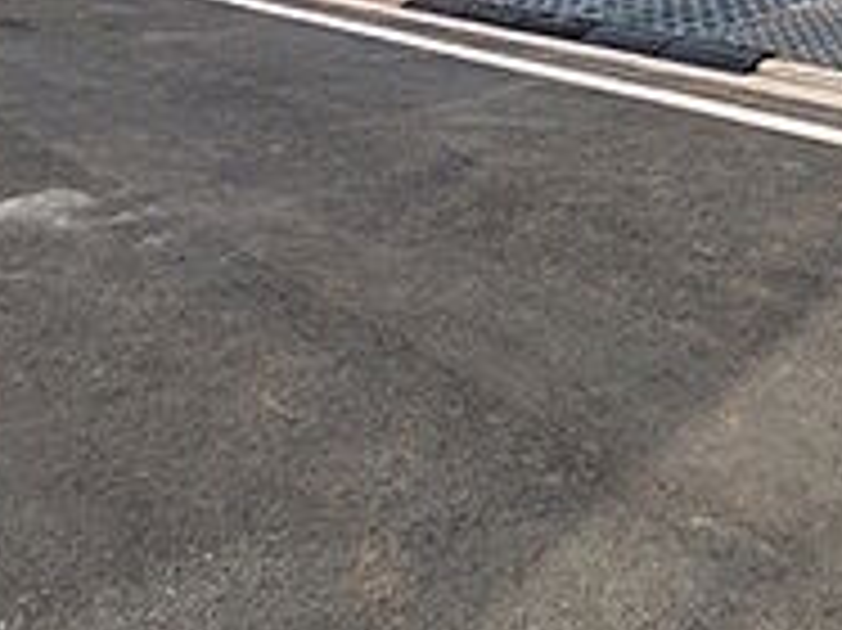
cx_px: 707
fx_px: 1094
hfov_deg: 39.9
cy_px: -364
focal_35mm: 45
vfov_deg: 23.9
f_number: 2.2
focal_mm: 1.83
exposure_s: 1/523
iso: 49
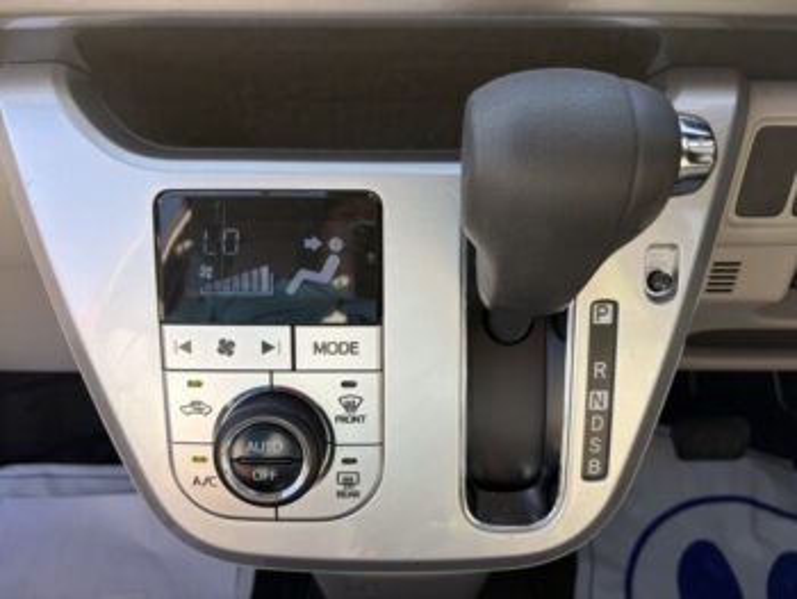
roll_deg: +1.1
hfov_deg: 67.3
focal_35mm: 26
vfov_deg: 53.1
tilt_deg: -34.6
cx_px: 398
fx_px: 599
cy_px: 300
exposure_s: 1/419
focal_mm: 5.96
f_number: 1.6
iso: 50
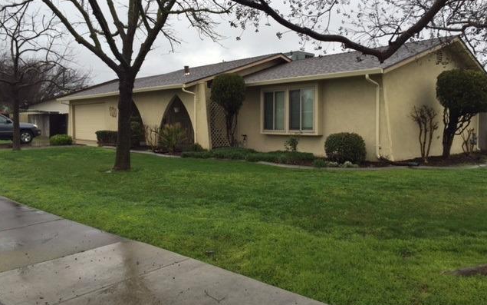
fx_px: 411
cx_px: 243
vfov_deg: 40.6
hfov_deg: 61.2
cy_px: 141
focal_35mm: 31
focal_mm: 4.15
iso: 32
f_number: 2.2
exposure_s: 1/335
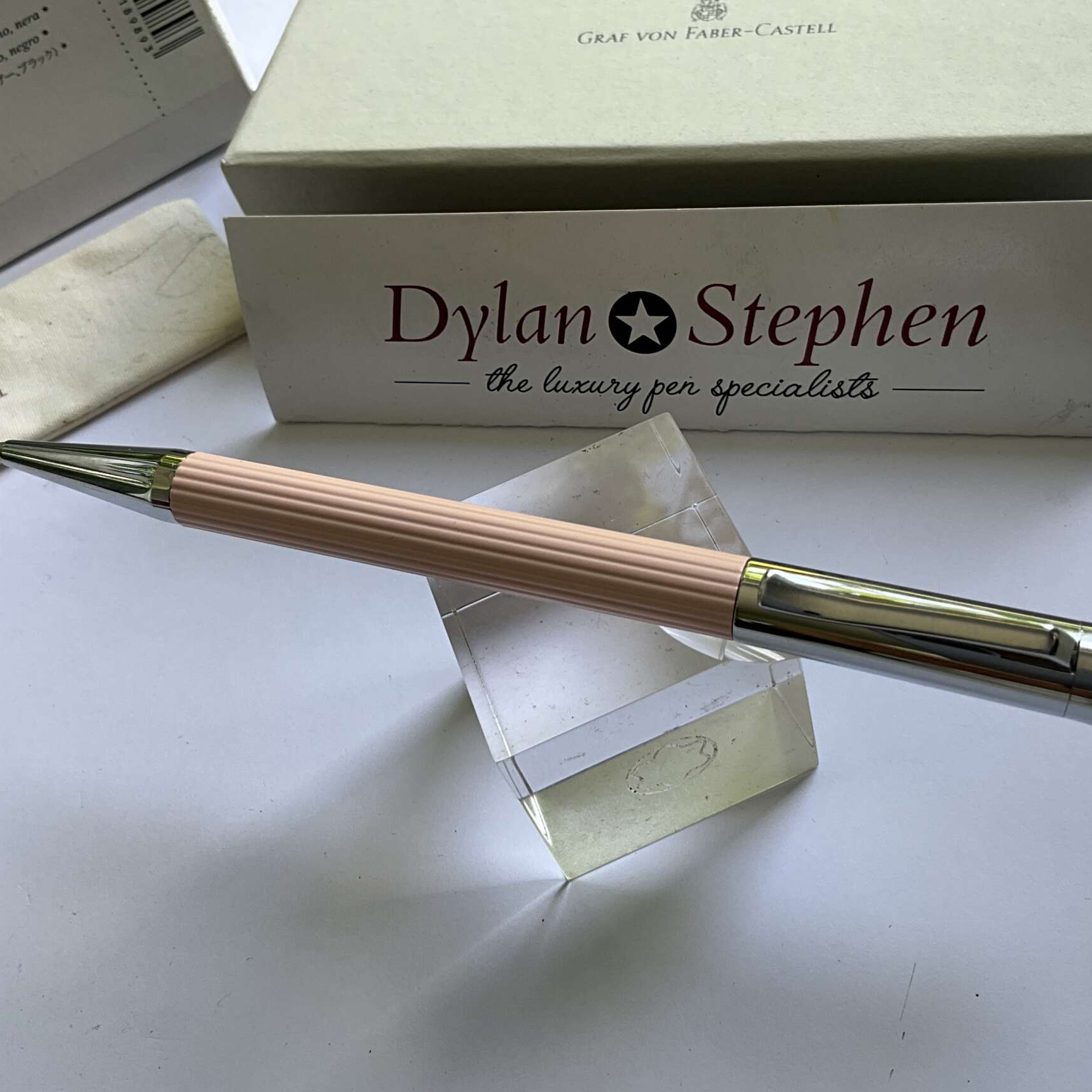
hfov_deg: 43.8
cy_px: 496
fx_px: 1356
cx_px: 594
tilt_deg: -54.0
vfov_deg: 43.8
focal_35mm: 38
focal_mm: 3
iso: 20
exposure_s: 1/150
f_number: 1.8
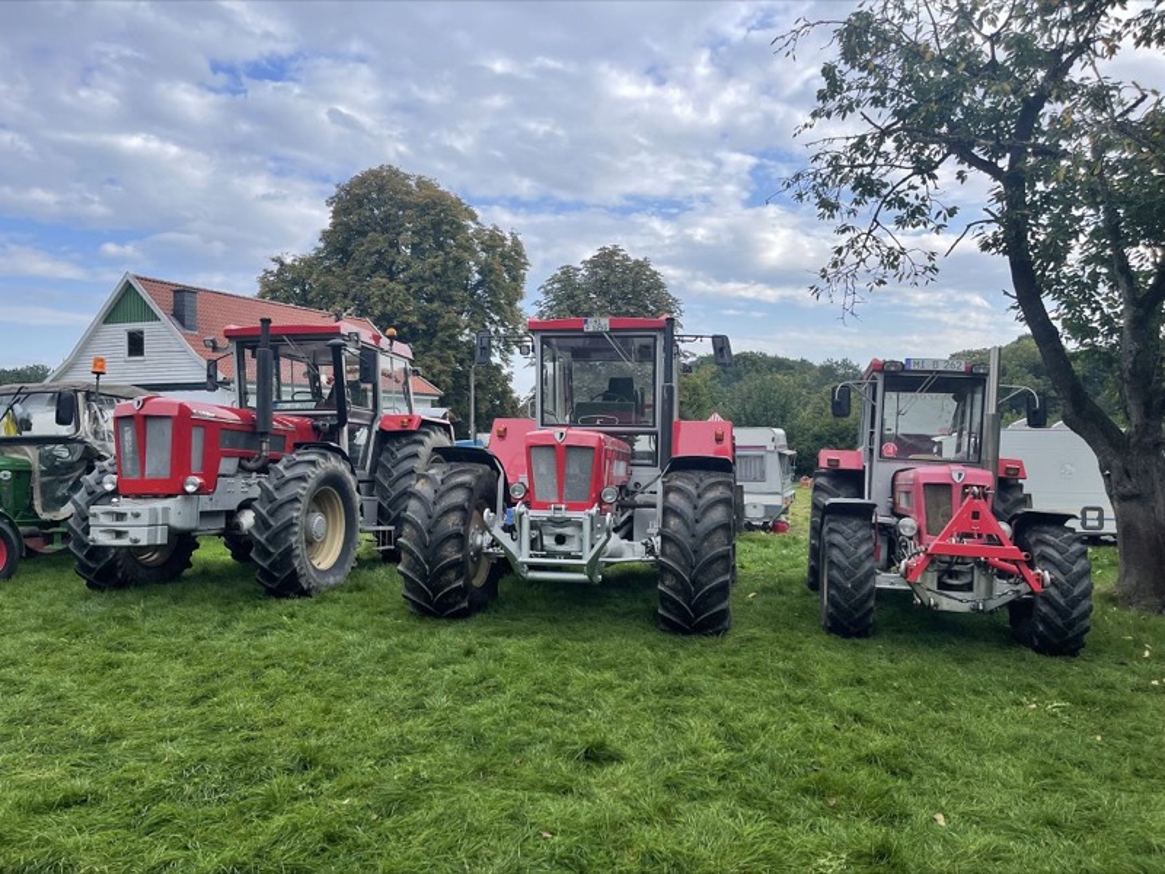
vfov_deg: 53.1
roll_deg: -0.8
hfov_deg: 67.3
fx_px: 875
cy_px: 437
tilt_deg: -2.6
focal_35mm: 26
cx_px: 582
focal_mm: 5.1
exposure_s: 1/2203
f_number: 1.6
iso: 32
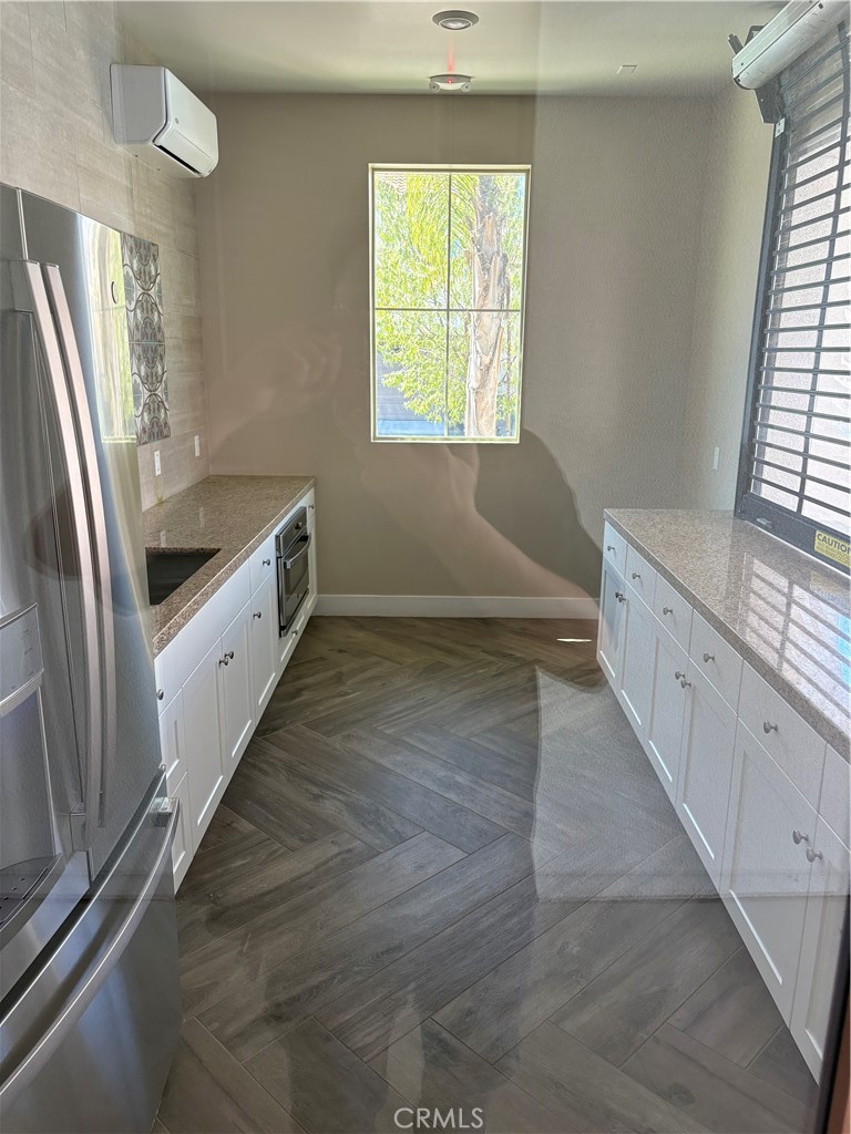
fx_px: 852
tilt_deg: -13.1
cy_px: 567
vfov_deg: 67.3
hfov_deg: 53.1
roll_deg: -1.2
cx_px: 426
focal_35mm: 26
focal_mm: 5.96
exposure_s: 1/121
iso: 100
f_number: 1.6
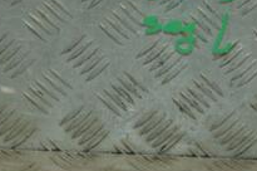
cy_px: 39
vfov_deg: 6.2
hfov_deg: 9.4
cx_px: 137
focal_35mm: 220
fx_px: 1568
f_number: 6.3
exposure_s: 1/200
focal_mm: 50
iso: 800
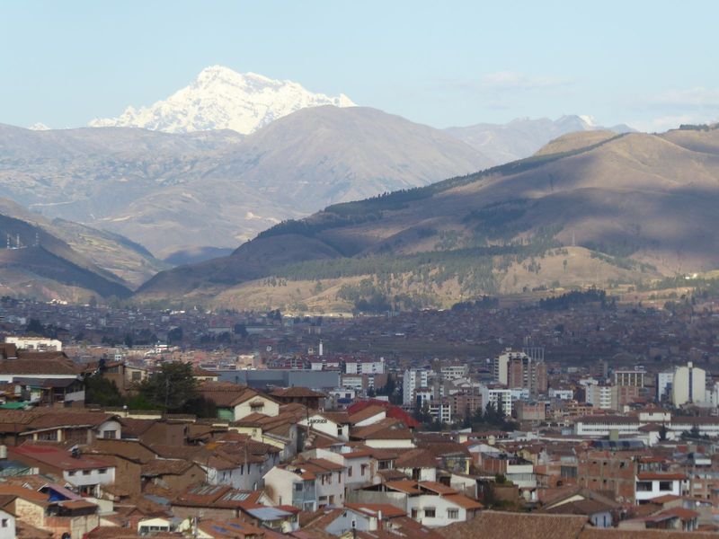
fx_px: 5753
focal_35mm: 277
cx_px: 360
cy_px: 270
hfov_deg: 7.2
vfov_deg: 5.4
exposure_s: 1/250
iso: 80
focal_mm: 44.8
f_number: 5.6
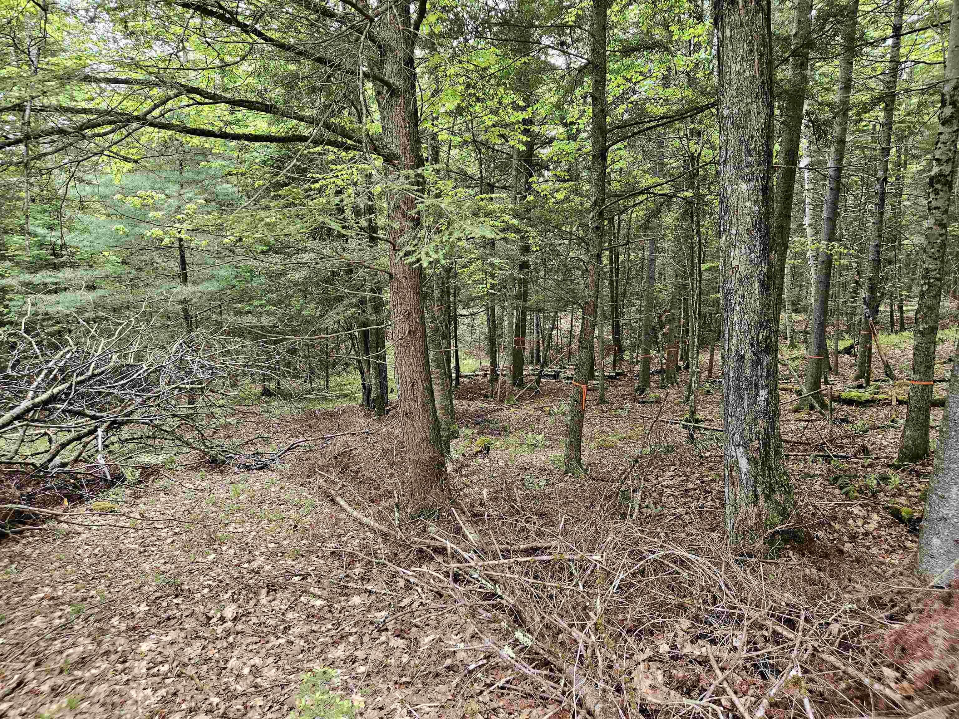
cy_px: 360
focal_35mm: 23
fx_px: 637
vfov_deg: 58.9
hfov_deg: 73.9
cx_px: 480
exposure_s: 1/180
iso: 200
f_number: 1.8
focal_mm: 5.4
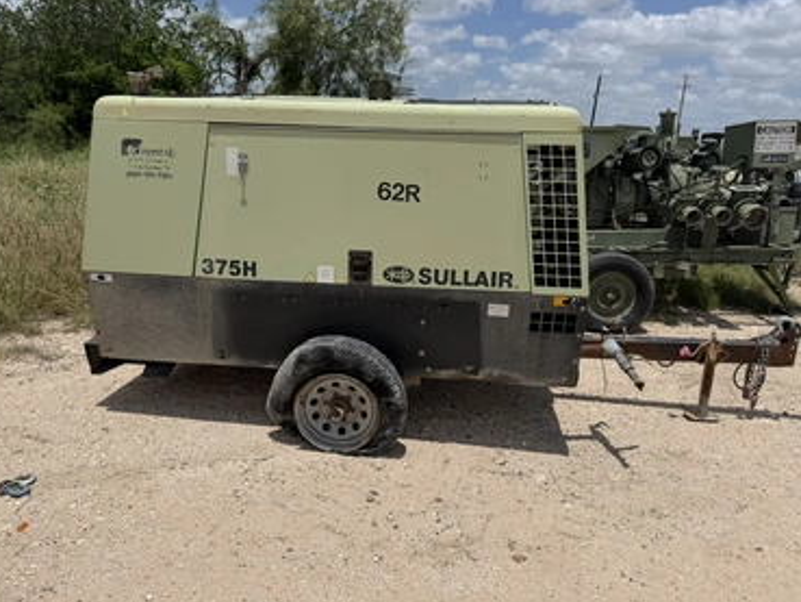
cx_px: 404
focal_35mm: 26
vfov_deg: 53.1
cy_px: 302
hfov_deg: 67.3
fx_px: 602
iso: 80
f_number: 1.78
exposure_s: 1/10309
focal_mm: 6.76
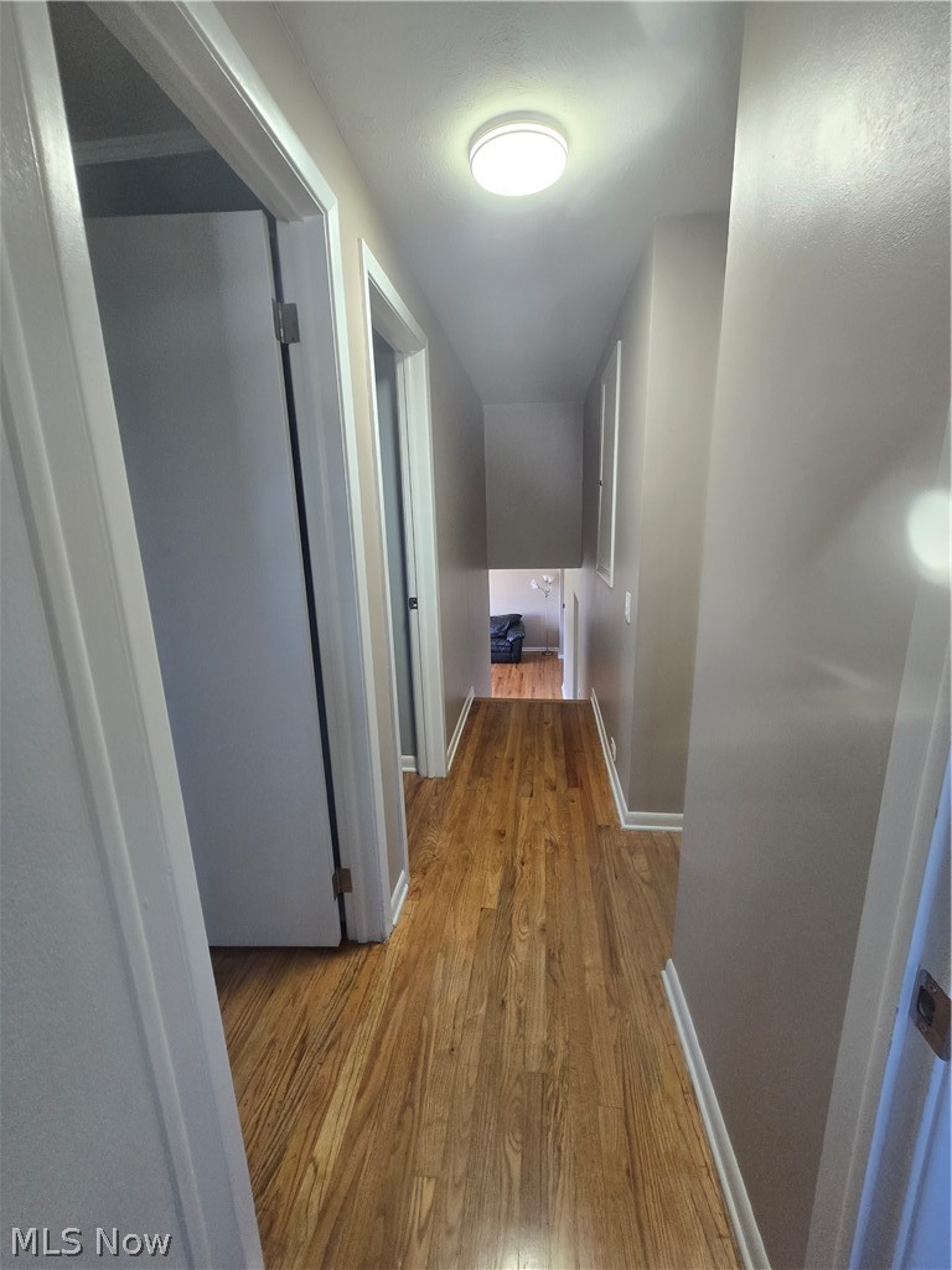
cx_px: 476
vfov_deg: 106.2
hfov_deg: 89.9
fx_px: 477
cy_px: 635
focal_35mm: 13
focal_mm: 2.2
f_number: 2.2
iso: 250
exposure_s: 1/60
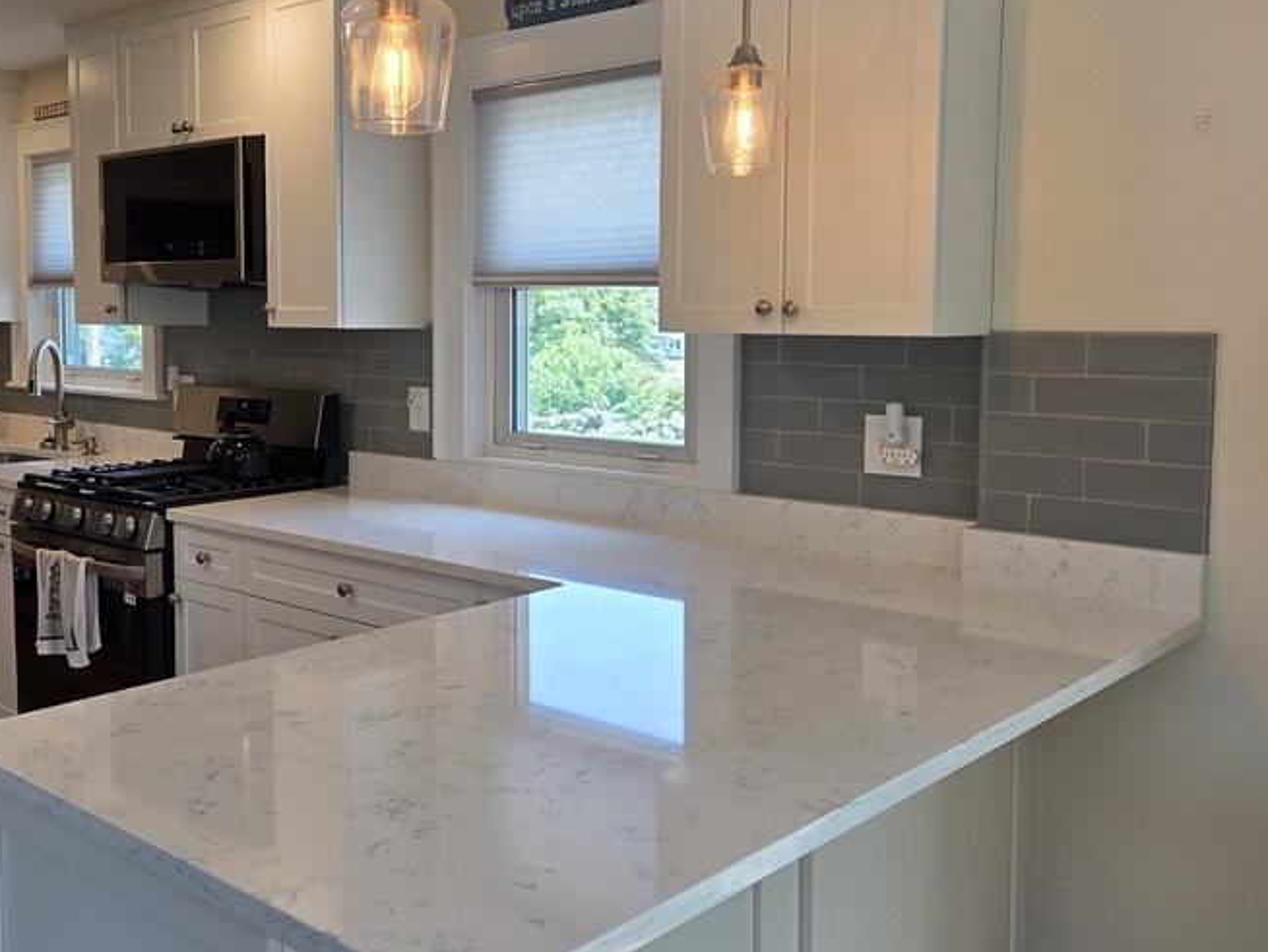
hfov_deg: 51.0
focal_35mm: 36
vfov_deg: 39.6
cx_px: 514
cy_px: 396
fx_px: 1319
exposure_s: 1/120
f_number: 1.8
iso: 50
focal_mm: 5.4
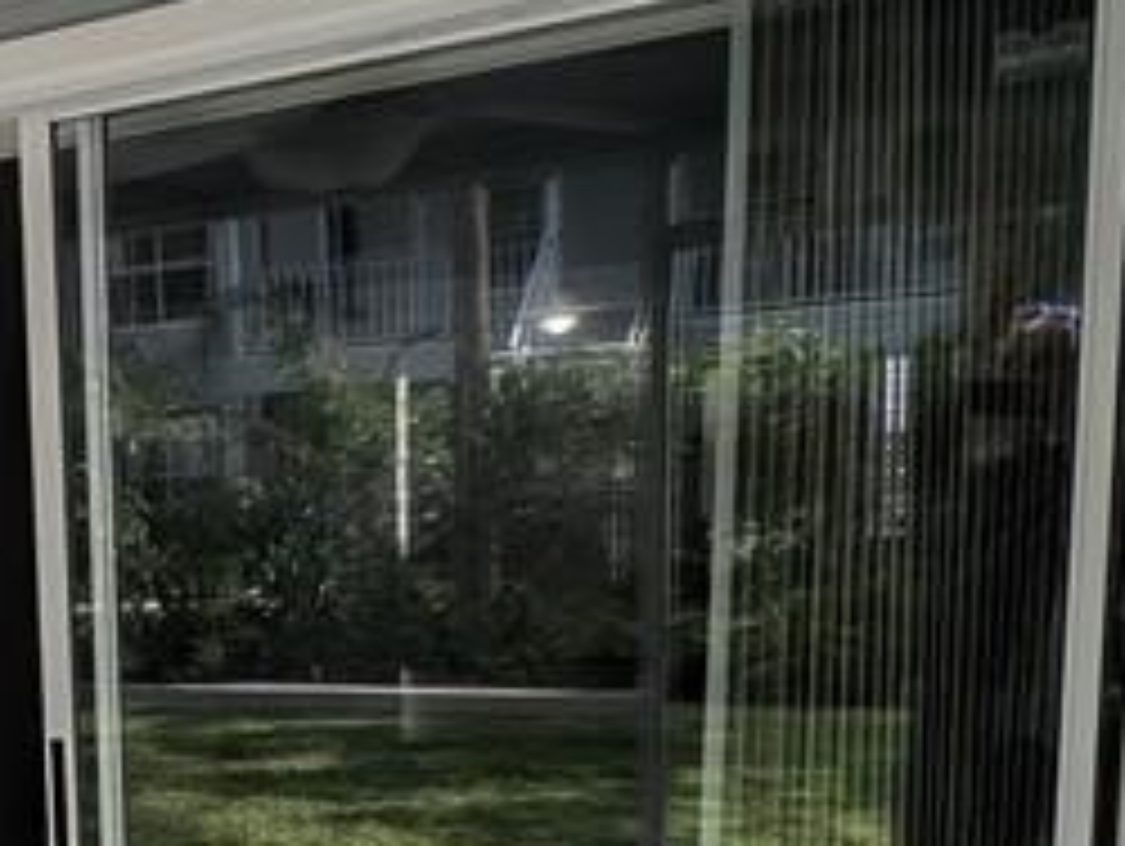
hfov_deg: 32.1
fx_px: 1594
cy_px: 765
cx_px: -236
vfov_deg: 28.5
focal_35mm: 49
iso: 32
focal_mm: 2.23
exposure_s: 1/363
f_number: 1.95
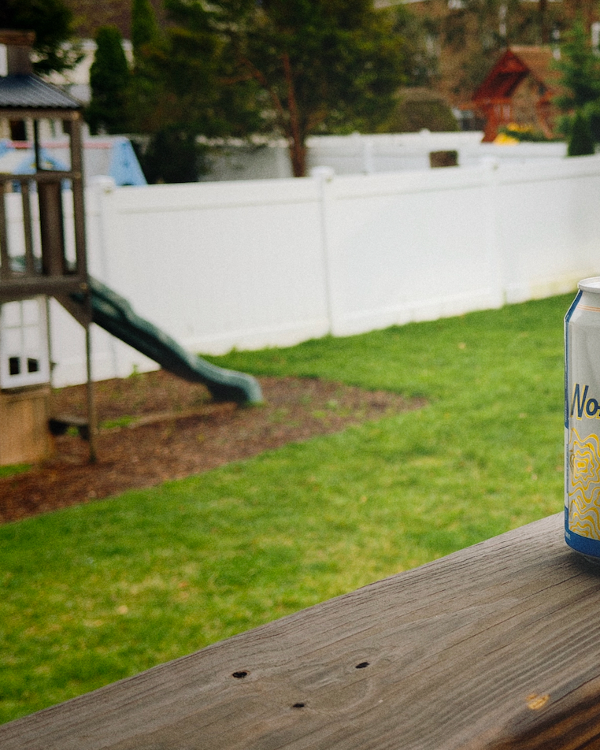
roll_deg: -0.1
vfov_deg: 30.0
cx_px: 498
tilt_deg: -11.2
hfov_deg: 23.8
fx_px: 1398
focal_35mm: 63
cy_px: 377
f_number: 1.78
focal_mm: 6.76
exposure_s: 1/615
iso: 80
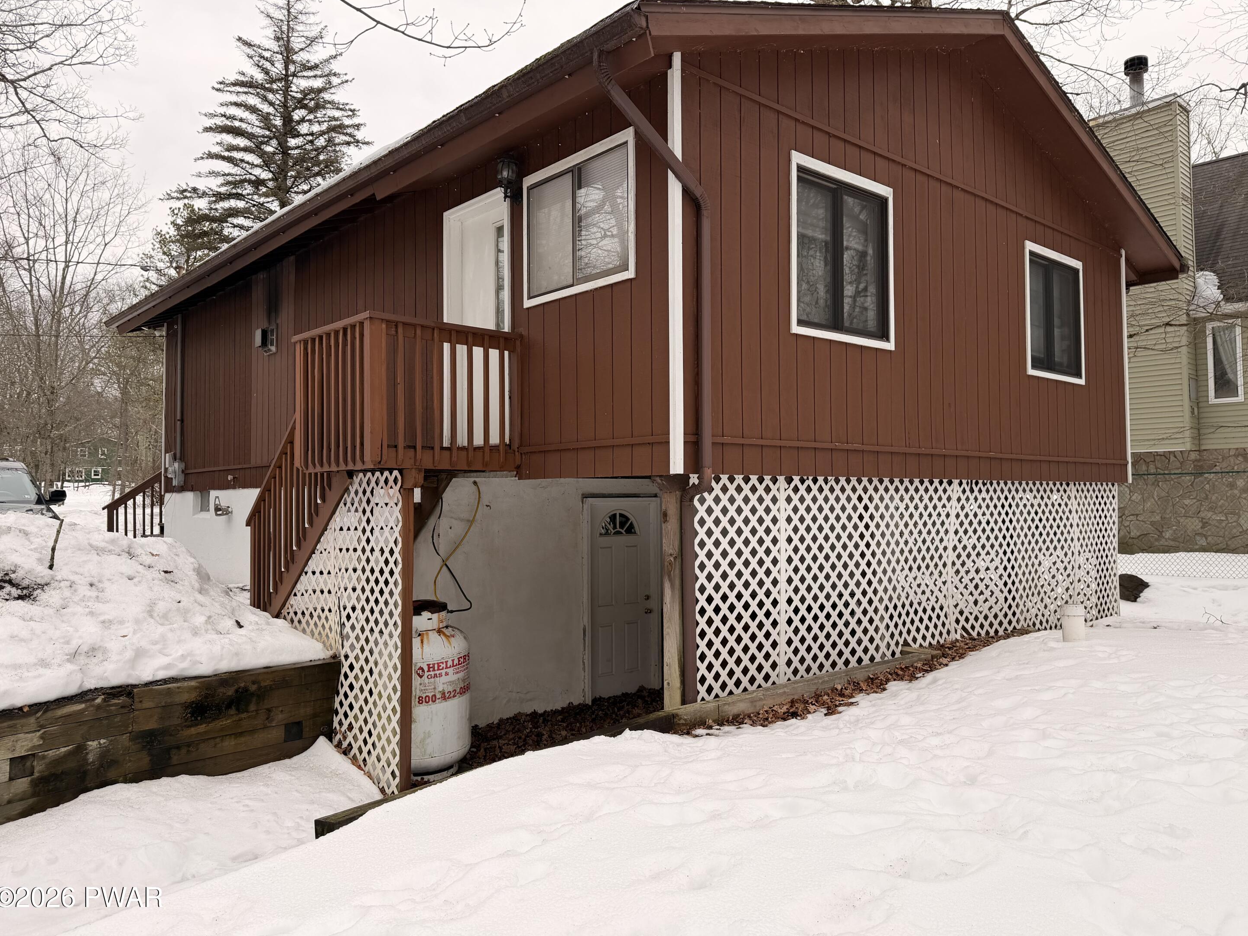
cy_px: 455
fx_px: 901
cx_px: 643
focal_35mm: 25
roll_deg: +0.6
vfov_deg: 54.9
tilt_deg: +3.1
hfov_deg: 69.4
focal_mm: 6.76
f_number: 1.78
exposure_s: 1/858
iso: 80
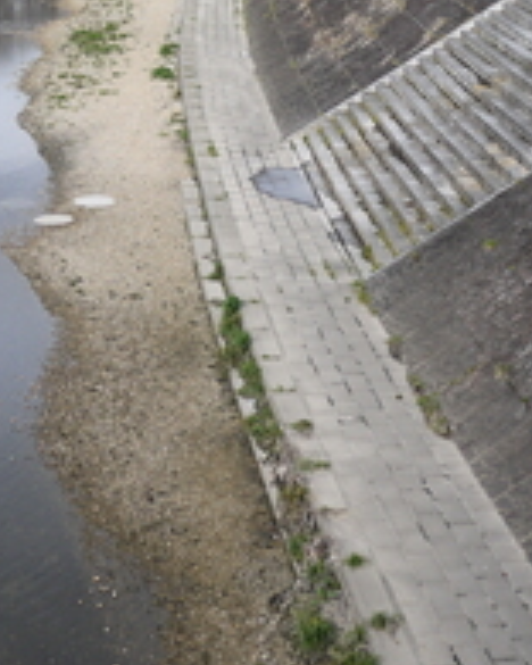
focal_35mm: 84
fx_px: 1653
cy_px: -48
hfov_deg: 18.2
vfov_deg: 21.7
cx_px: 153
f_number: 2.8
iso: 100
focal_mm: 14
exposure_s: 1/1300
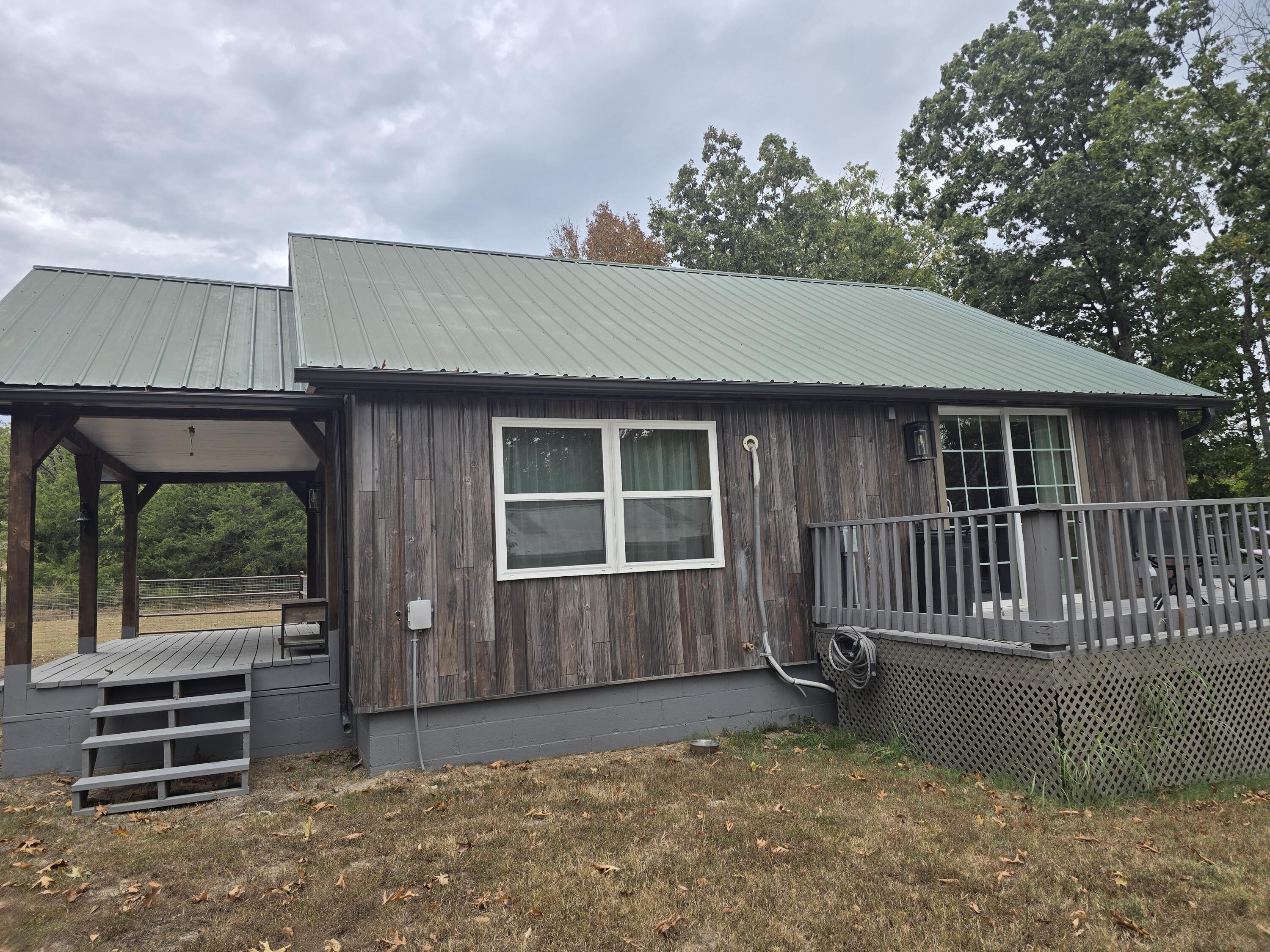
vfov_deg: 58.9
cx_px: 635
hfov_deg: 73.9
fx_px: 844
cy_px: 476
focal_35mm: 23
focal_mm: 6.3
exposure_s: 1/344
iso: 12
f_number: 1.7
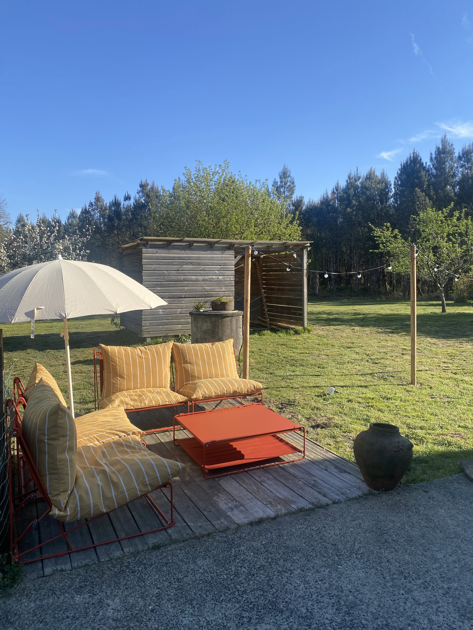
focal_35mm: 26
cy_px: 315
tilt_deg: -3.4
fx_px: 474
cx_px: 236
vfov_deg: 67.3
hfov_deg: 53.1
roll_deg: +0.9
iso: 32
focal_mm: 4.25
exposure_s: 1/1678
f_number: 1.8
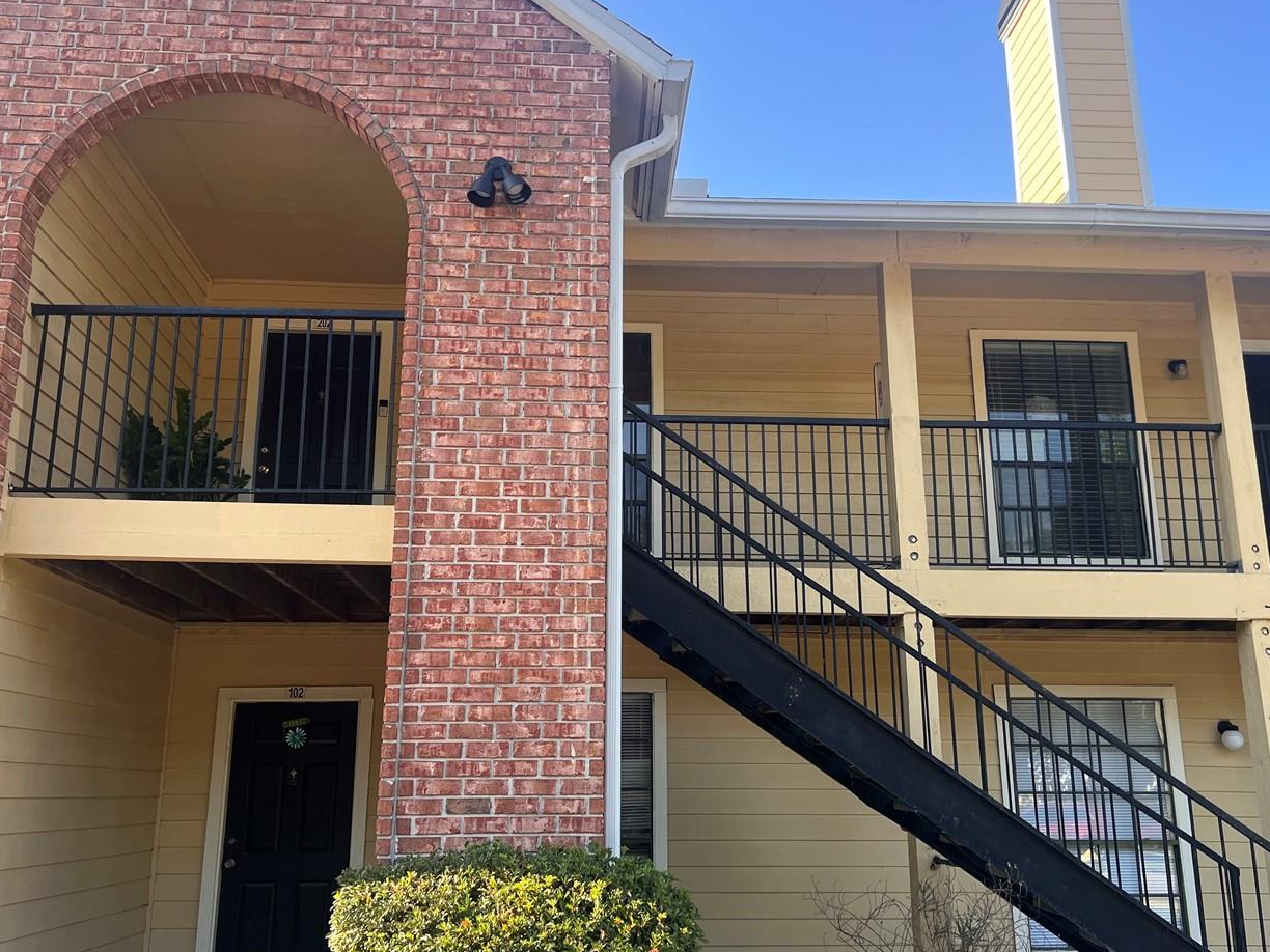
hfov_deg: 54.0
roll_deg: +0.1
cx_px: 646
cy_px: 447
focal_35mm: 34
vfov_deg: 41.8
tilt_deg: +13.8
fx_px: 1247
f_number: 1.5
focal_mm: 5.7
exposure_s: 1/567
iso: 50
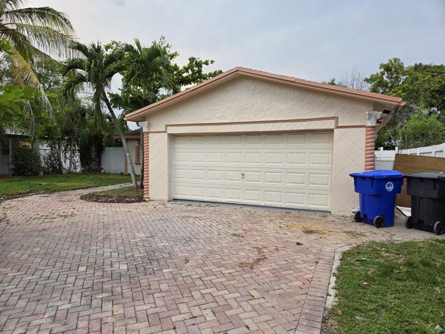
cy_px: 167
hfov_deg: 73.9
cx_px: 222
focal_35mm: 23
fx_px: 296
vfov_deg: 58.9
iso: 80
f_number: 1.8
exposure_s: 1/1529
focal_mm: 5.4
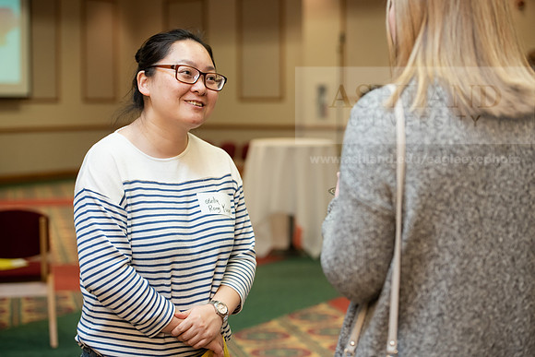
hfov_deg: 28.8
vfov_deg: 19.5
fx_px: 1040
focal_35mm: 70
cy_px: 178
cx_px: 268
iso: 1600
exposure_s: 1/200
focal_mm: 70
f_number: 3.5
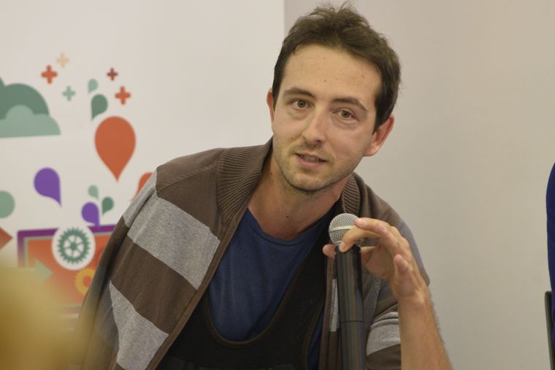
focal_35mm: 180
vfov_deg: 7.6
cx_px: 278
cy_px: 185
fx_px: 2775
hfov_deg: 11.4
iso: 2200
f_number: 3.5
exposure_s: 1/125
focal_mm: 180
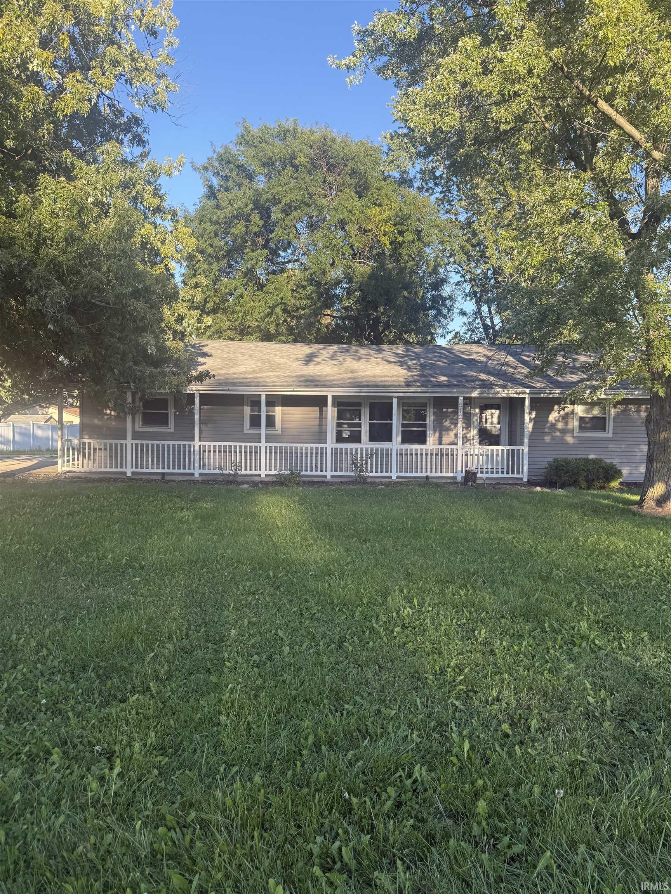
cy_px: 447
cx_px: 336
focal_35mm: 24
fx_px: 620
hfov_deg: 56.8
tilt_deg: -1.7
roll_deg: -1.1
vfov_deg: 71.6
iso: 80
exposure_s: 1/677
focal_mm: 6.76
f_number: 1.78
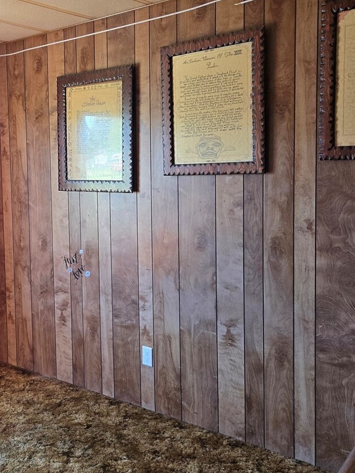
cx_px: 58
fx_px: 547
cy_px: 199
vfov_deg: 46.6
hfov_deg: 34.5
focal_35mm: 40
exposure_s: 1/120
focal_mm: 5.4
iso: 200
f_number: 1.8
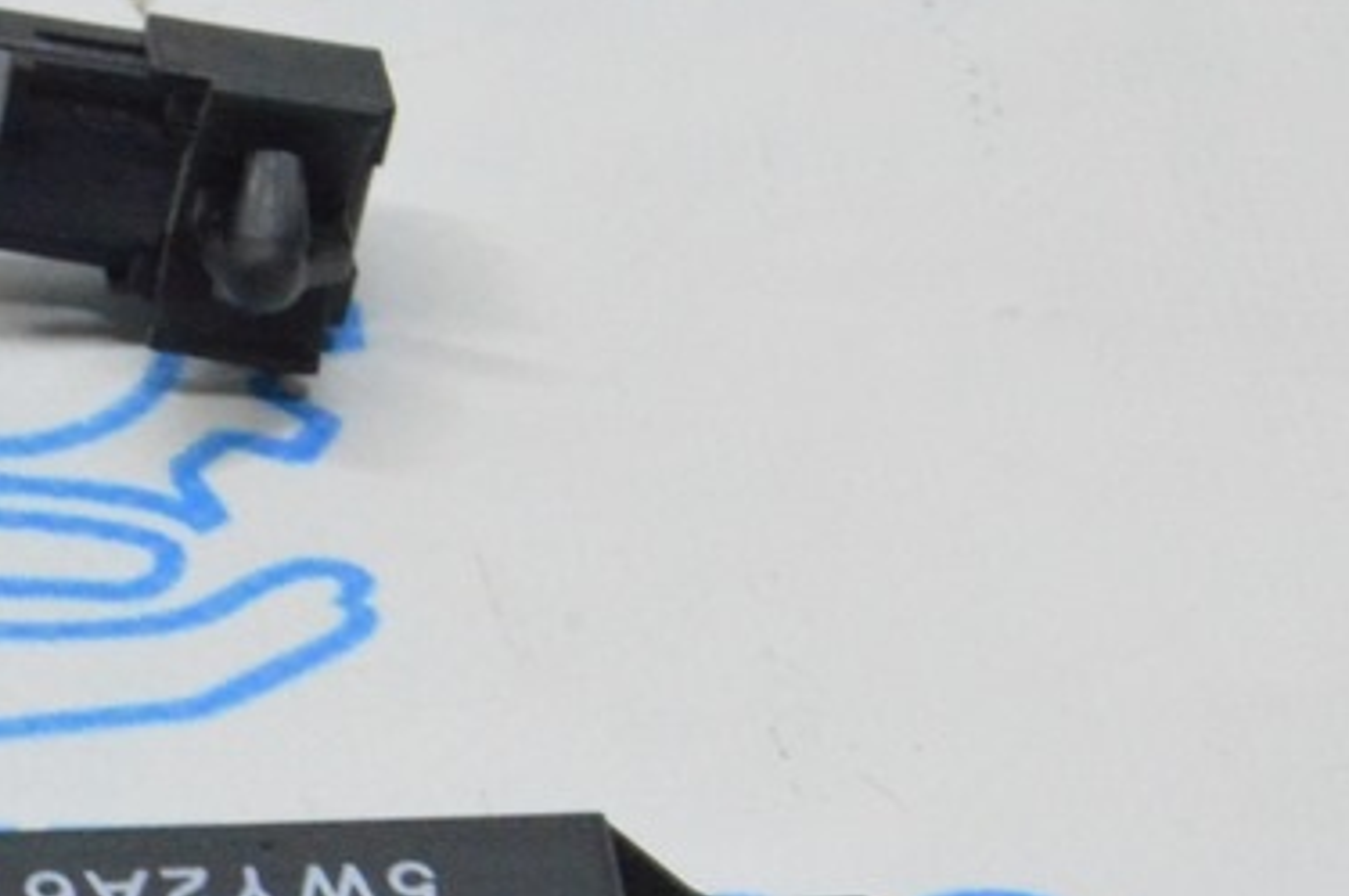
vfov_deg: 6.1
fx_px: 8434
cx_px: -291
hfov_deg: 9.0
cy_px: 772
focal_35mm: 225
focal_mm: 55
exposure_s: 1/20
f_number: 20
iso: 6400
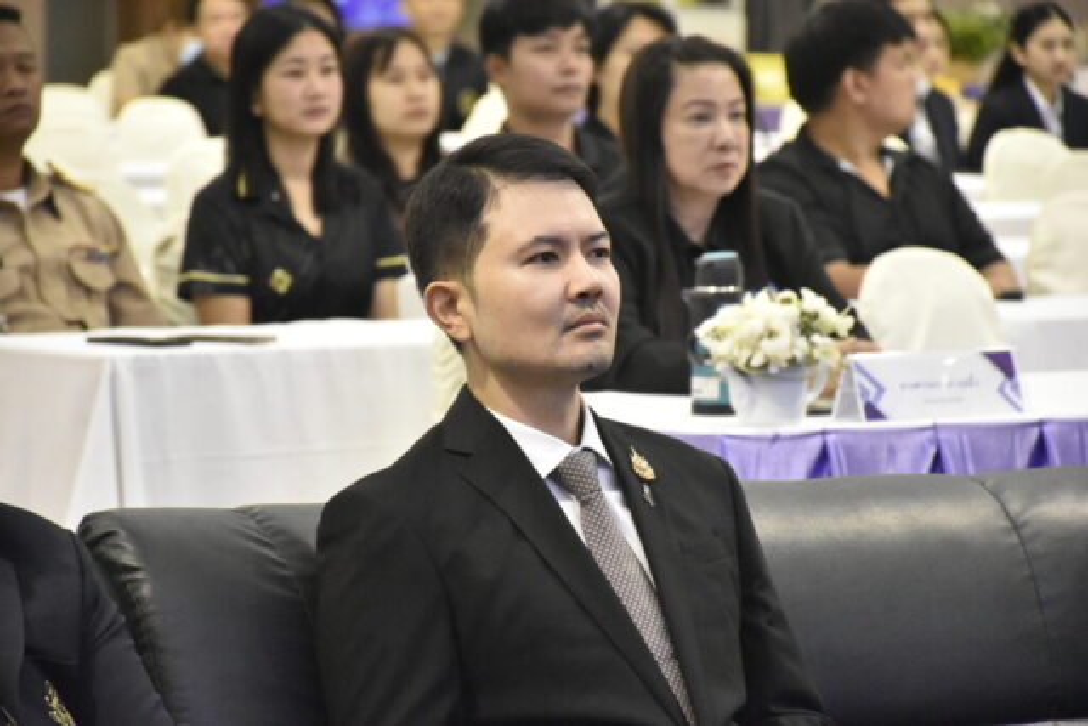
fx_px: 6348
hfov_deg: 9.8
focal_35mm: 210
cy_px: 363
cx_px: 544
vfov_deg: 6.5
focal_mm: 140
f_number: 5.6
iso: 8000
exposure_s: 1/200
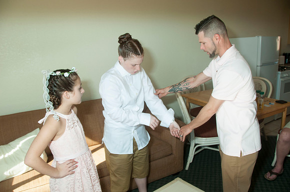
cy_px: 96
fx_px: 217
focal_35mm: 27
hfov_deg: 67.5
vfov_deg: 47.8
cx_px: 145
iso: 400
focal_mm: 18
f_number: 5.6
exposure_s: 1/250
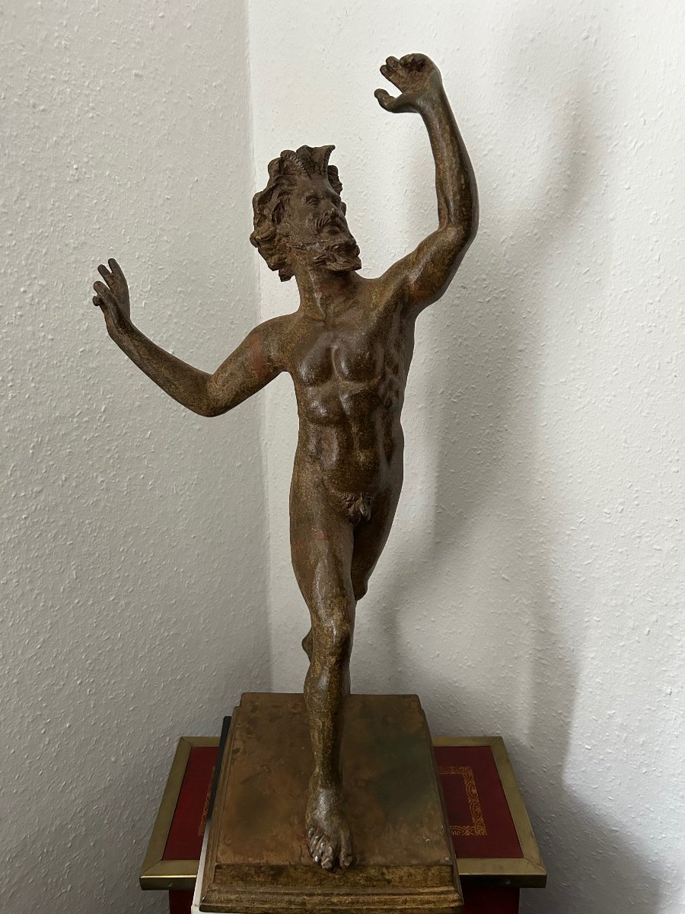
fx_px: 686
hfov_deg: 53.1
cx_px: 342
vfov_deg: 67.3
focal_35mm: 26
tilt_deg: -19.4
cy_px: 457
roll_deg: -1.0
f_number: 1.5
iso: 500
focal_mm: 5.7
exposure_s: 1/60
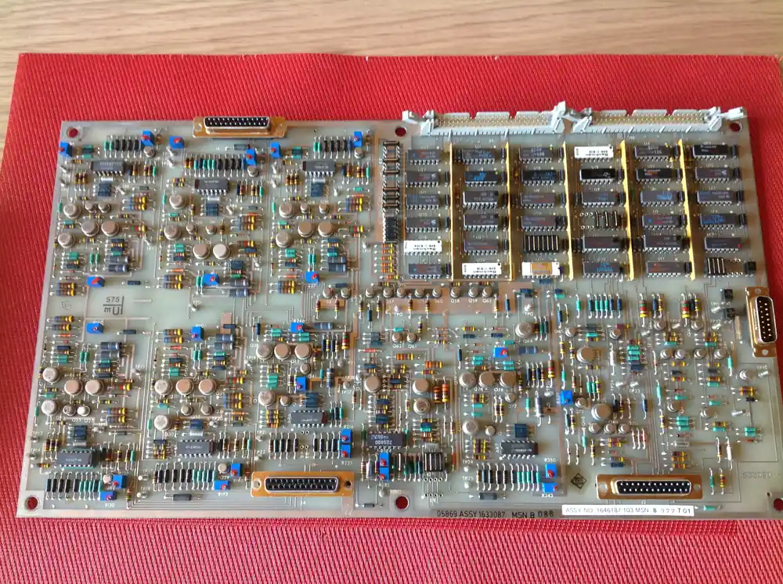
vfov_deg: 40.6
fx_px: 790
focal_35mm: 35
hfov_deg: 52.7
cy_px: 292
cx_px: 392
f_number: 2.4
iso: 80
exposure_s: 1/15
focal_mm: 4.28
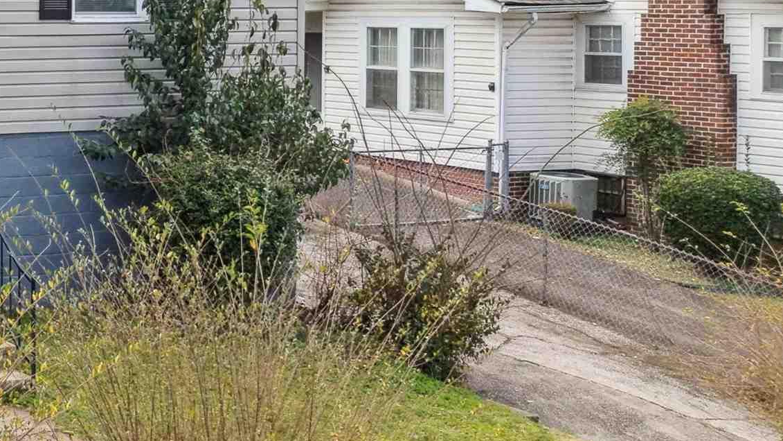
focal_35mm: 71
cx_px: -226
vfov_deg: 16.8
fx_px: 1474
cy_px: 67
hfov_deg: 25.7
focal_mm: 8.7
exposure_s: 1/3200
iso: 200
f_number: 1.8
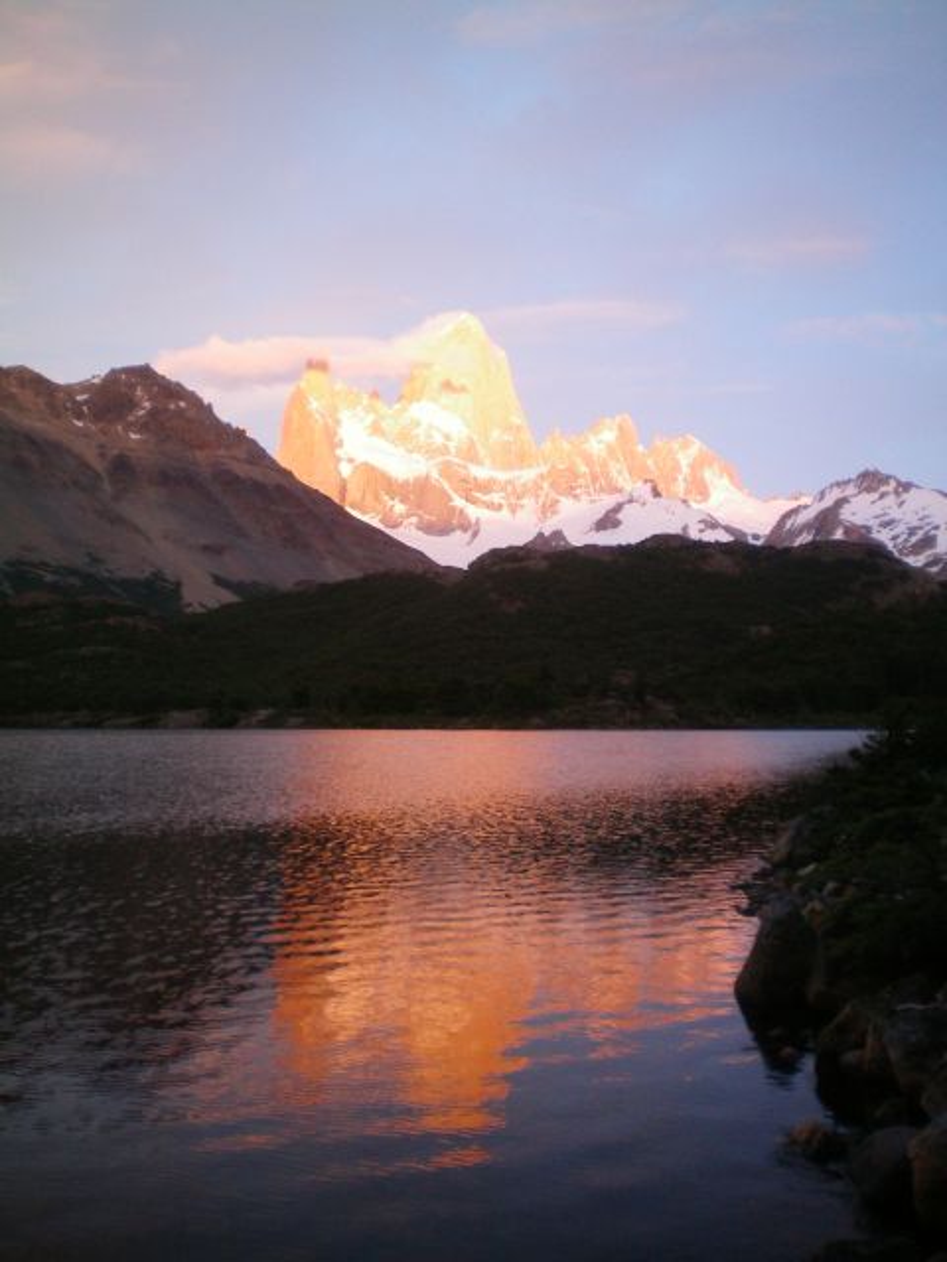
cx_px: 474
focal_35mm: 38
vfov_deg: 49.0
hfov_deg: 37.7
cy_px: 631
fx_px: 1386
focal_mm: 6.3
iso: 125
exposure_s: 1/60
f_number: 3.1
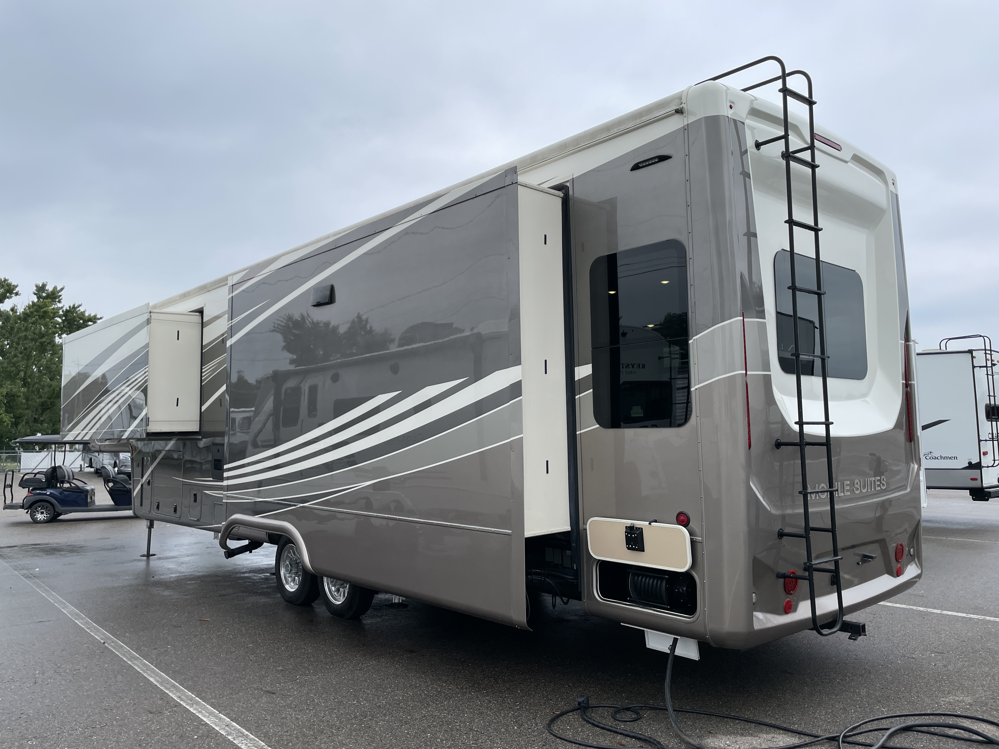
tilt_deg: +6.2
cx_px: 500
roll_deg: -0.4
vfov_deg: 53.1
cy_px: 374
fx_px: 750
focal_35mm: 26
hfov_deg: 67.3
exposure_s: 1/2747
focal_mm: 4.2
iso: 32
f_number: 1.6
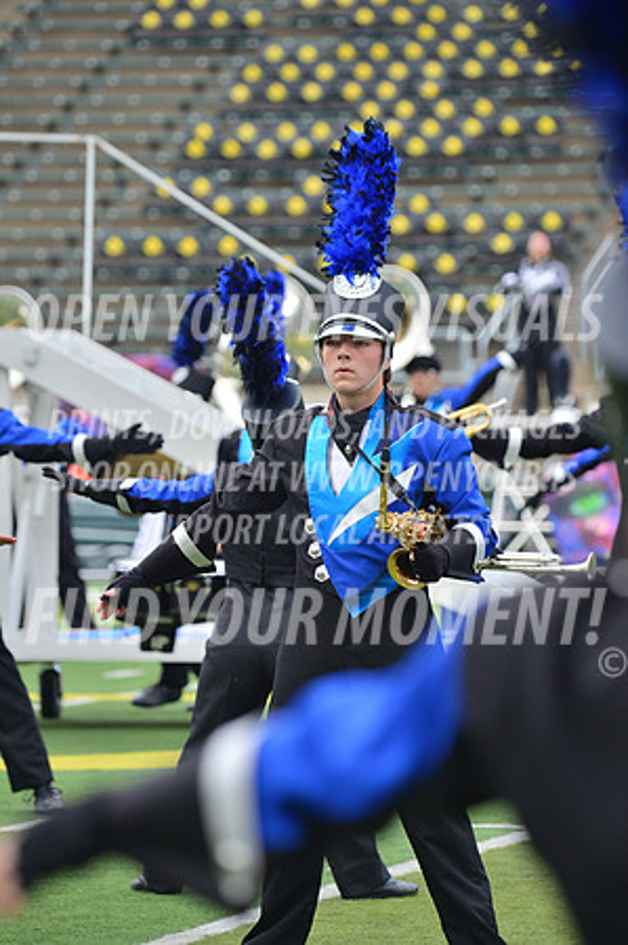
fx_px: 6294
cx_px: 314
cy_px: 472
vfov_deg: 8.6
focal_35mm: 240
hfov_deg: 5.7
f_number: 5.6
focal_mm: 240
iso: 200
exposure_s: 1/500
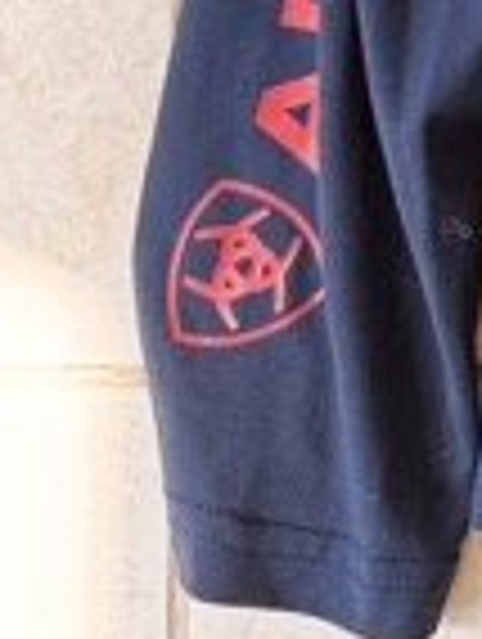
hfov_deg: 8.4
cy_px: -783
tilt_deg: -86.7
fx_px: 2814
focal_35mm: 152
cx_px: 1399
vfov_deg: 11.3
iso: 80
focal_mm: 6.76
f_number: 1.78
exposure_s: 1/121
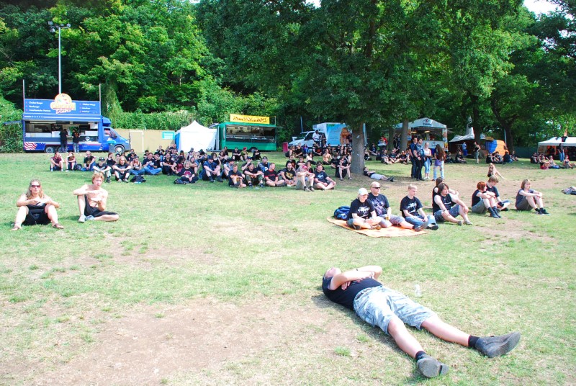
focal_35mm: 30
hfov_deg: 61.9
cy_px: 193
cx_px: 288
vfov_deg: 43.7
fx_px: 481
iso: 450
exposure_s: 1/125
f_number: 5.6
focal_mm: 20
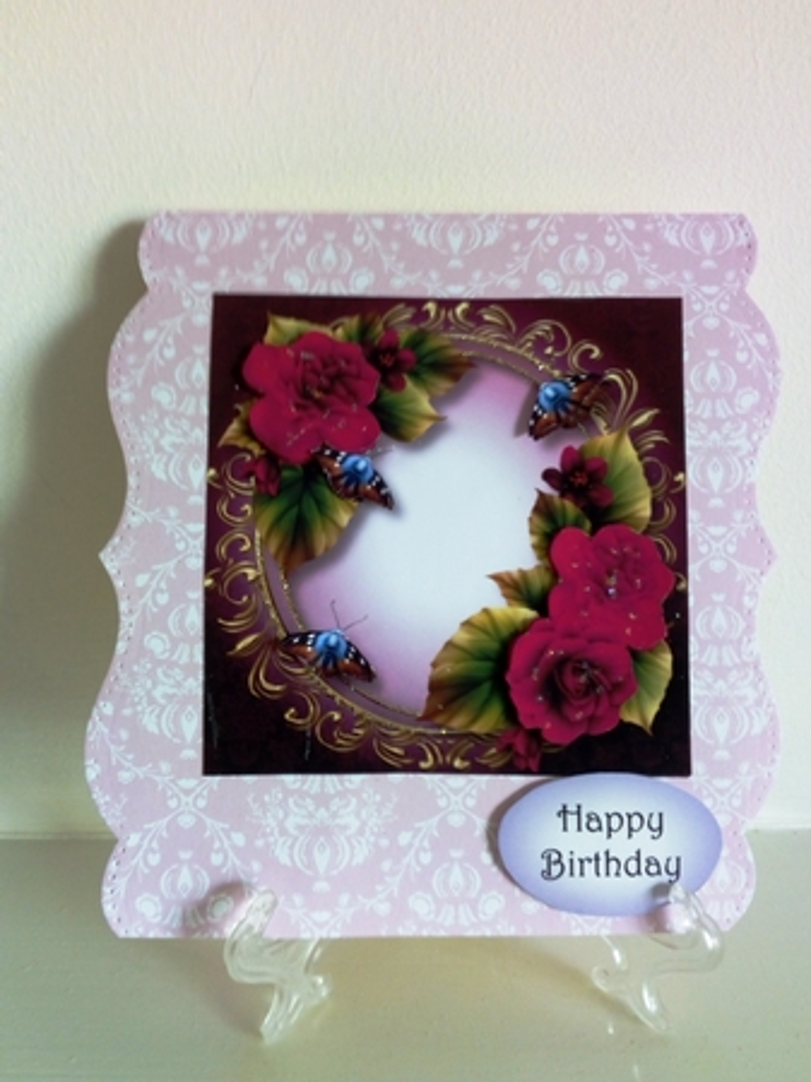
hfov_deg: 51.3
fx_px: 844
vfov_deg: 65.4
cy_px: 541
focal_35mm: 27
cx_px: 406
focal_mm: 3.5
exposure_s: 1/33.3
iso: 273
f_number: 2
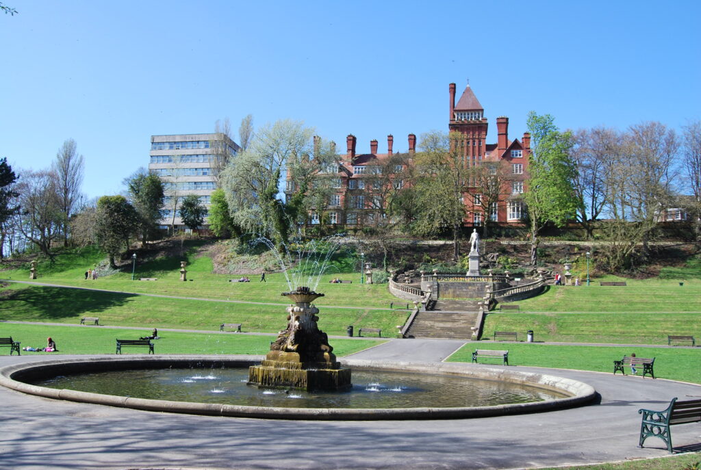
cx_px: 350
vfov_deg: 43.8
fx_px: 585
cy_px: 235
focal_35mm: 30
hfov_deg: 61.8
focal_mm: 20
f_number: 7.1
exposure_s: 1/200
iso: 100
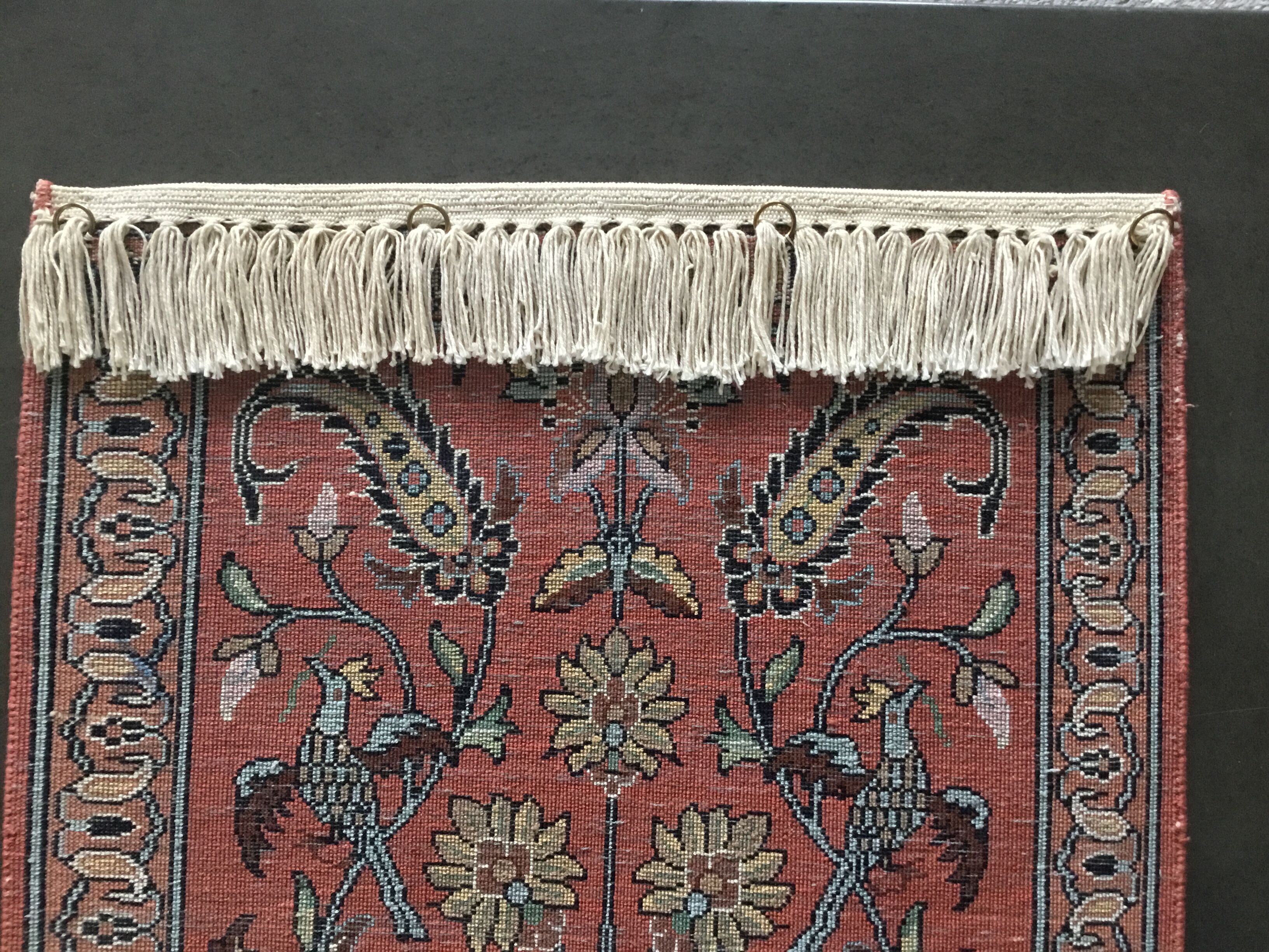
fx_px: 1136
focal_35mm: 31
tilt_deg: -88.1
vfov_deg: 45.4
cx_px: 634
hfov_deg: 58.4
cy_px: 476
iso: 160
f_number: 2.4
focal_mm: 3.3
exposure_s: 1/33
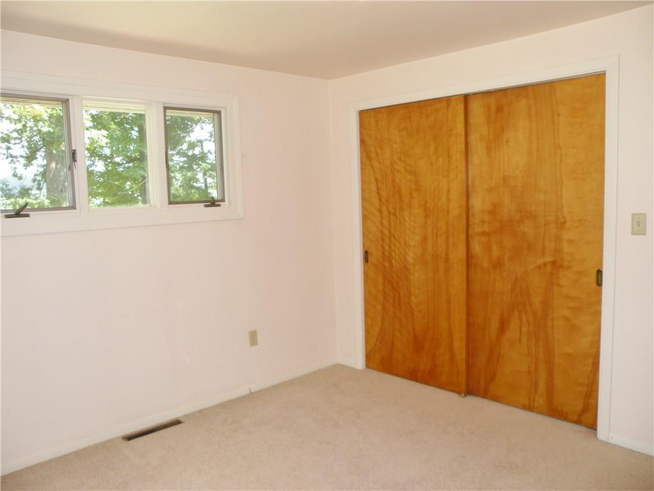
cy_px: 246
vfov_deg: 51.4
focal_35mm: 27
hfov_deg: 65.3
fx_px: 510
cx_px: 327
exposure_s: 1/53.4
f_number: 2.8
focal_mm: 4.7
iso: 64
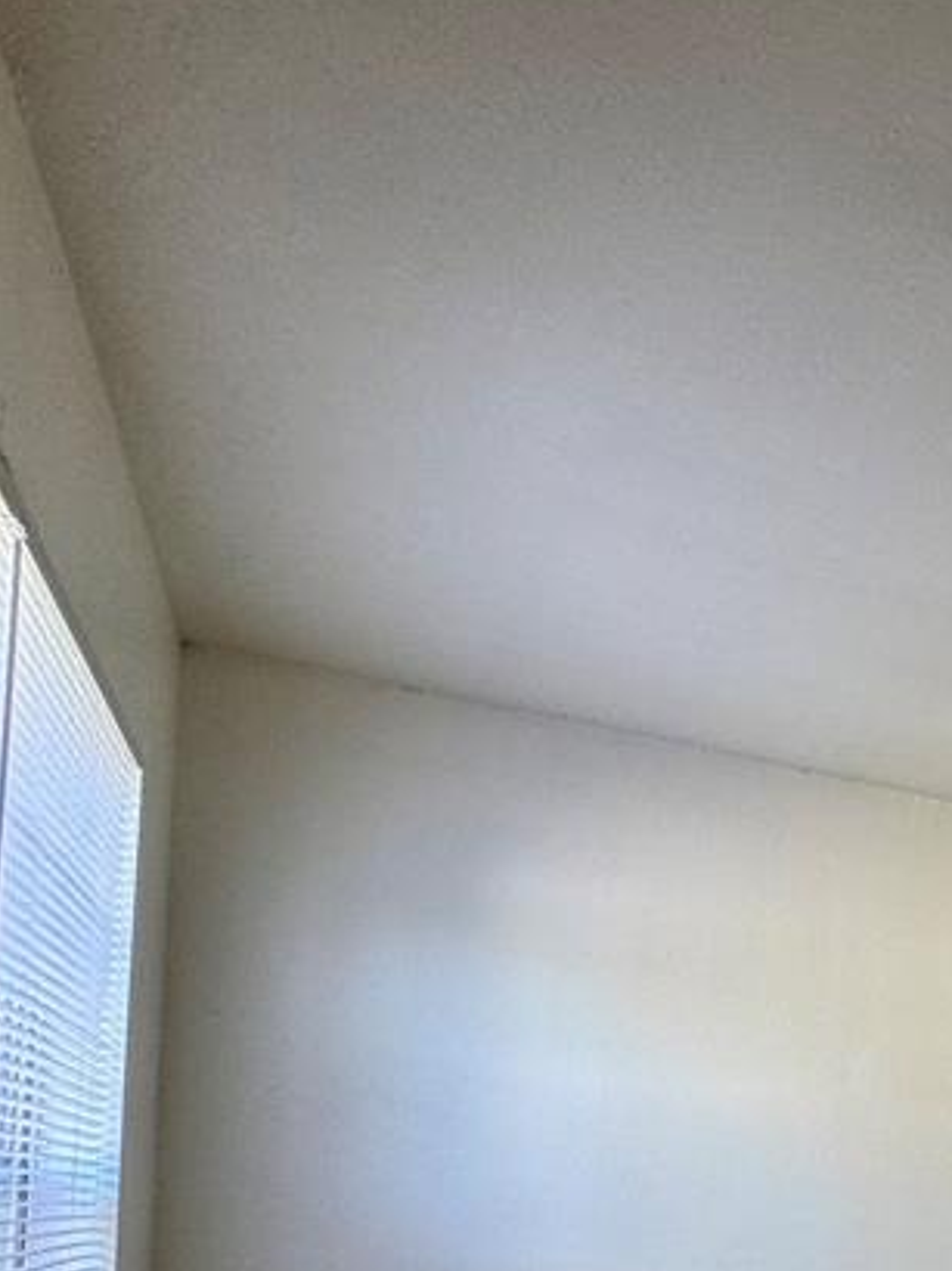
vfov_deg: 47.2
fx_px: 1285
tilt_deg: +6.1
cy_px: 1150
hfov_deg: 28.0
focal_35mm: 35
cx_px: 1411
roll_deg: -1.1
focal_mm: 2.22
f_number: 2.2
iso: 125
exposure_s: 1/99
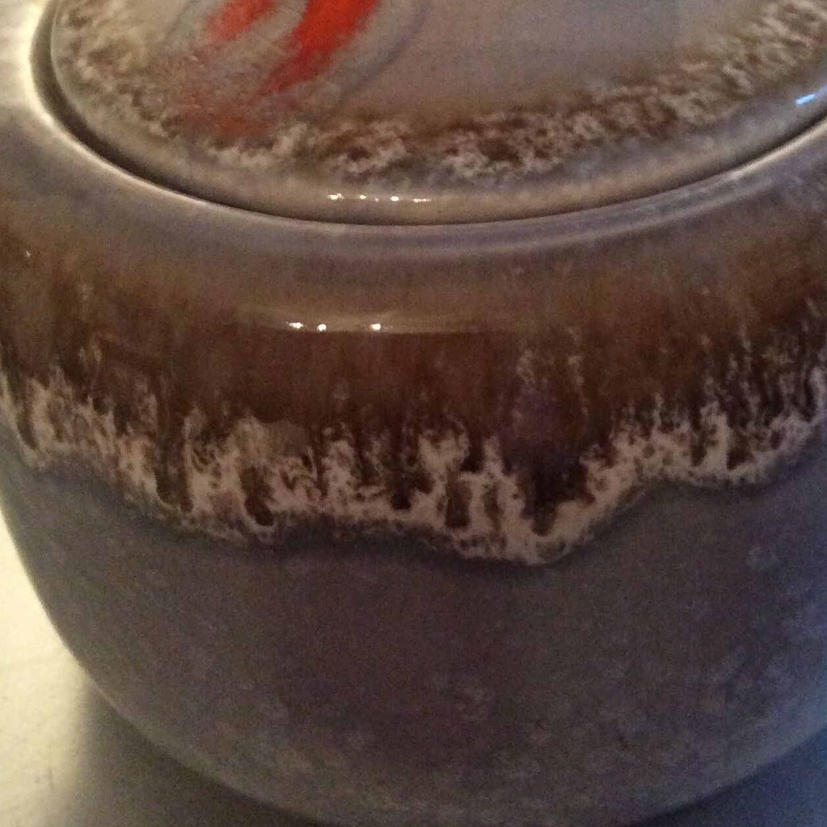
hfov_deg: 29.5
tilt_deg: -31.0
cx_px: 499
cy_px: 192
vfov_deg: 29.0
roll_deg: +4.0
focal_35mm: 58
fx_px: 1568
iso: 320
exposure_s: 1/20
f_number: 2.4
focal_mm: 3.3
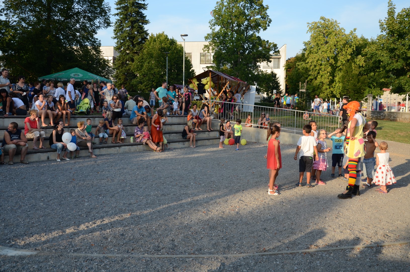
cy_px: 136
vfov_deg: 35.3
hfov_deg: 51.4
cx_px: 205
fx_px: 426
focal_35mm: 38
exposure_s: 1/160
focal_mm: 25
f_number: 6.3
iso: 100
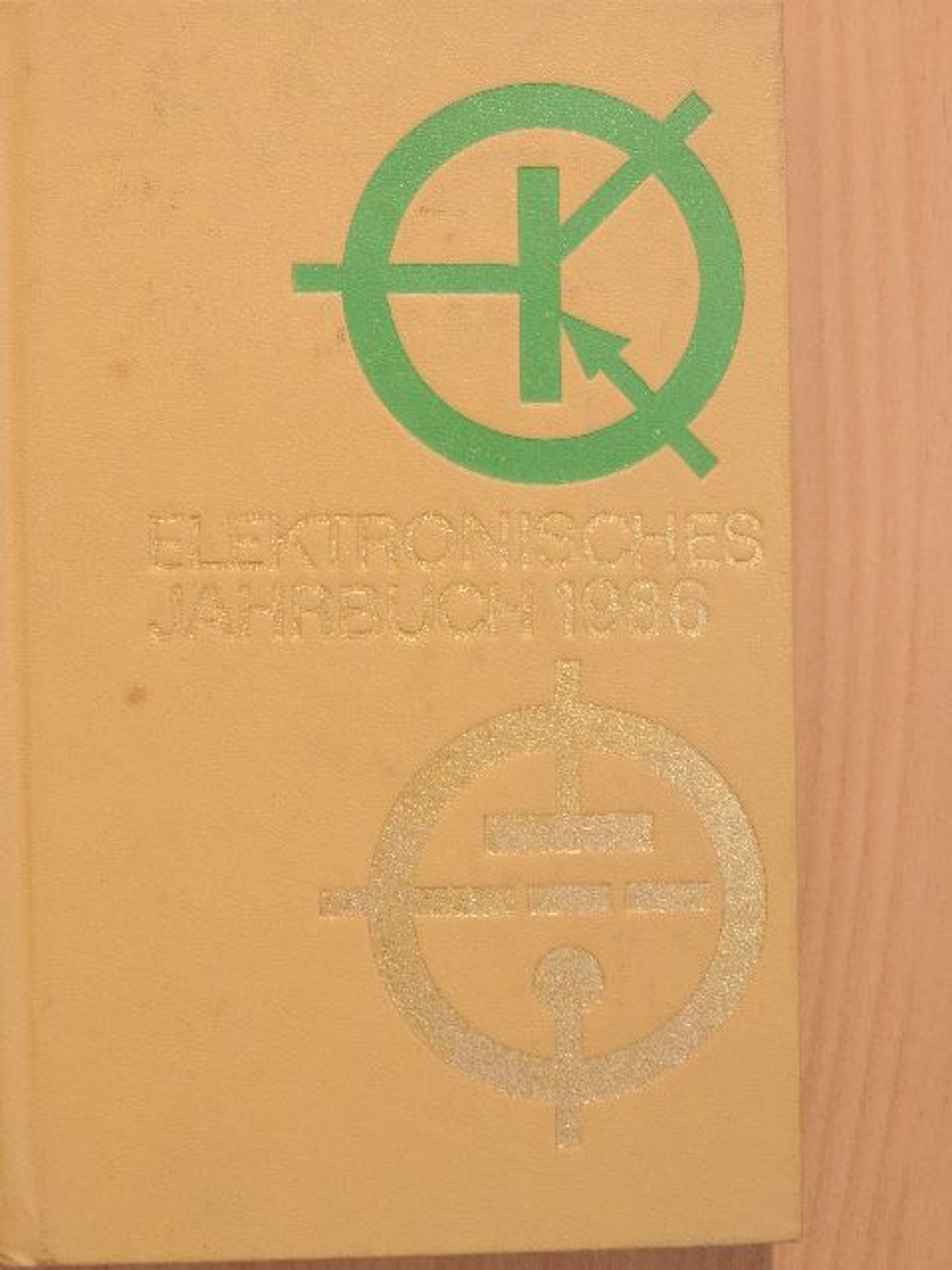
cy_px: 635
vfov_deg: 26.0
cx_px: 476
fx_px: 2750
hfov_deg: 19.6
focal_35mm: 75
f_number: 3.9
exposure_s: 1/25
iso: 400
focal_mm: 13.3
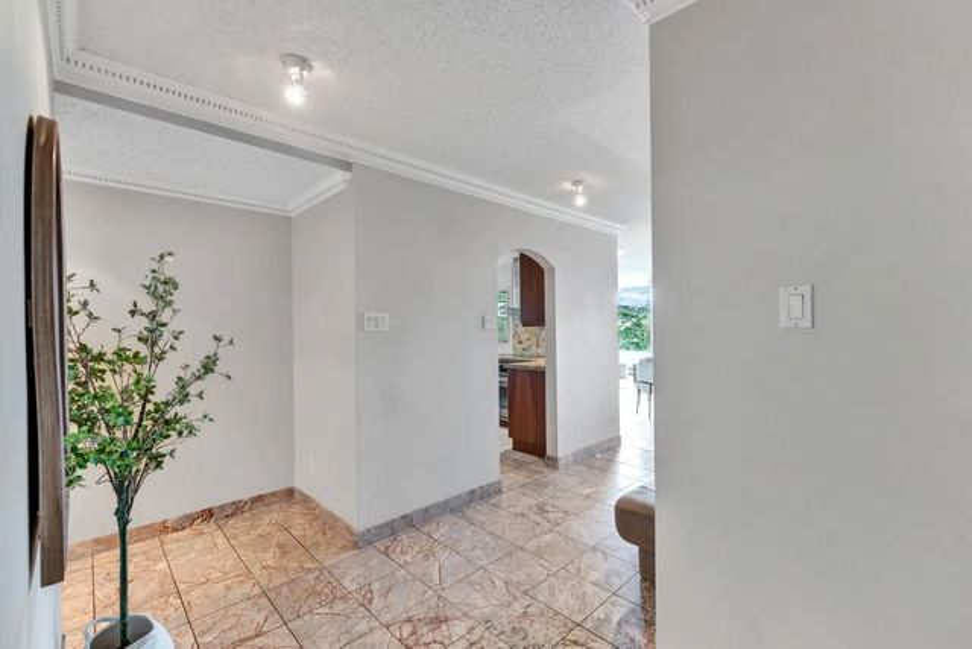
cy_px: 324
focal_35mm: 16
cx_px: 486
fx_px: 419
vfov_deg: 75.5
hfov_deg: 98.5
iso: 400
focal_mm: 15.5
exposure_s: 1/20
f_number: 8
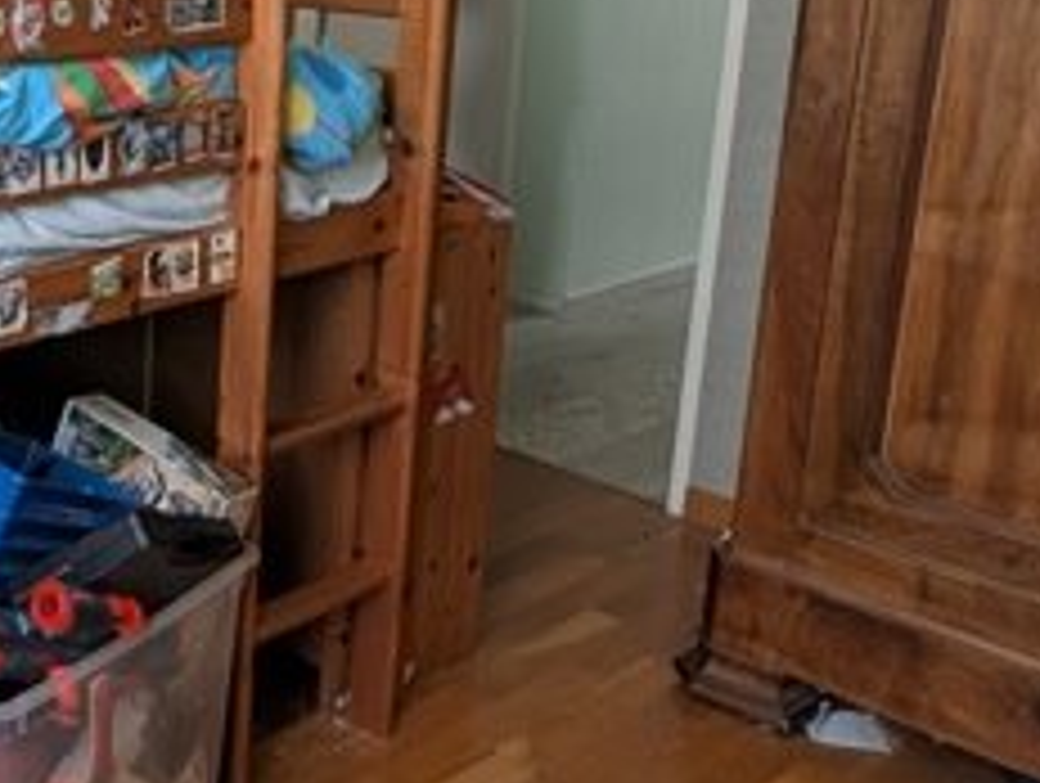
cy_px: 166
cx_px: -81
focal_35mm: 45
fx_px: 1354
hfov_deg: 36.2
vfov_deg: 31.5
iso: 46
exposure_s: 1/41
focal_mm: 1.95
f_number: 2.2
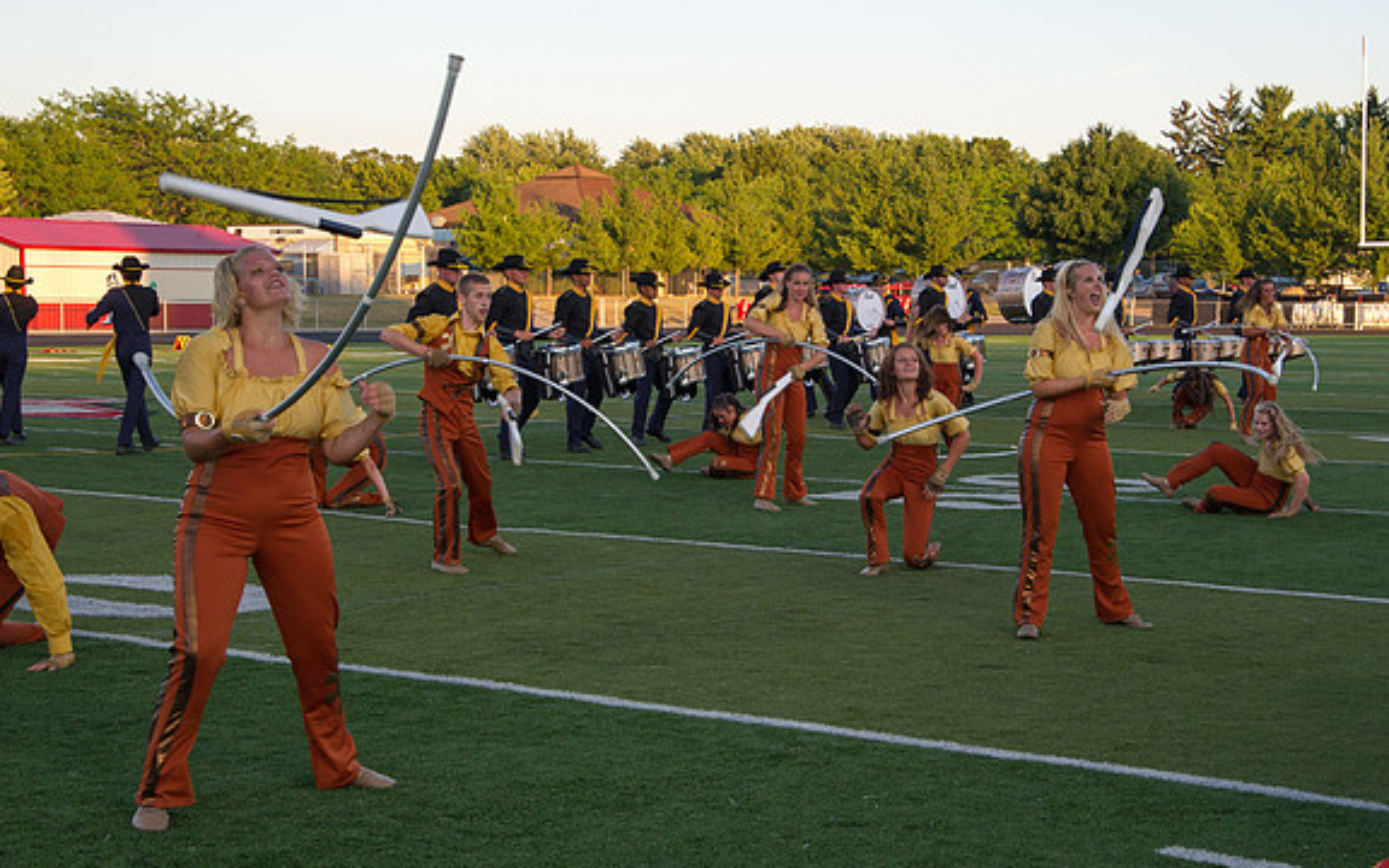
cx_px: 840
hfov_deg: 31.4
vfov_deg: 20.0
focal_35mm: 65
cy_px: 458
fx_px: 2461
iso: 640
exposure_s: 1/250
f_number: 8
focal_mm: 45
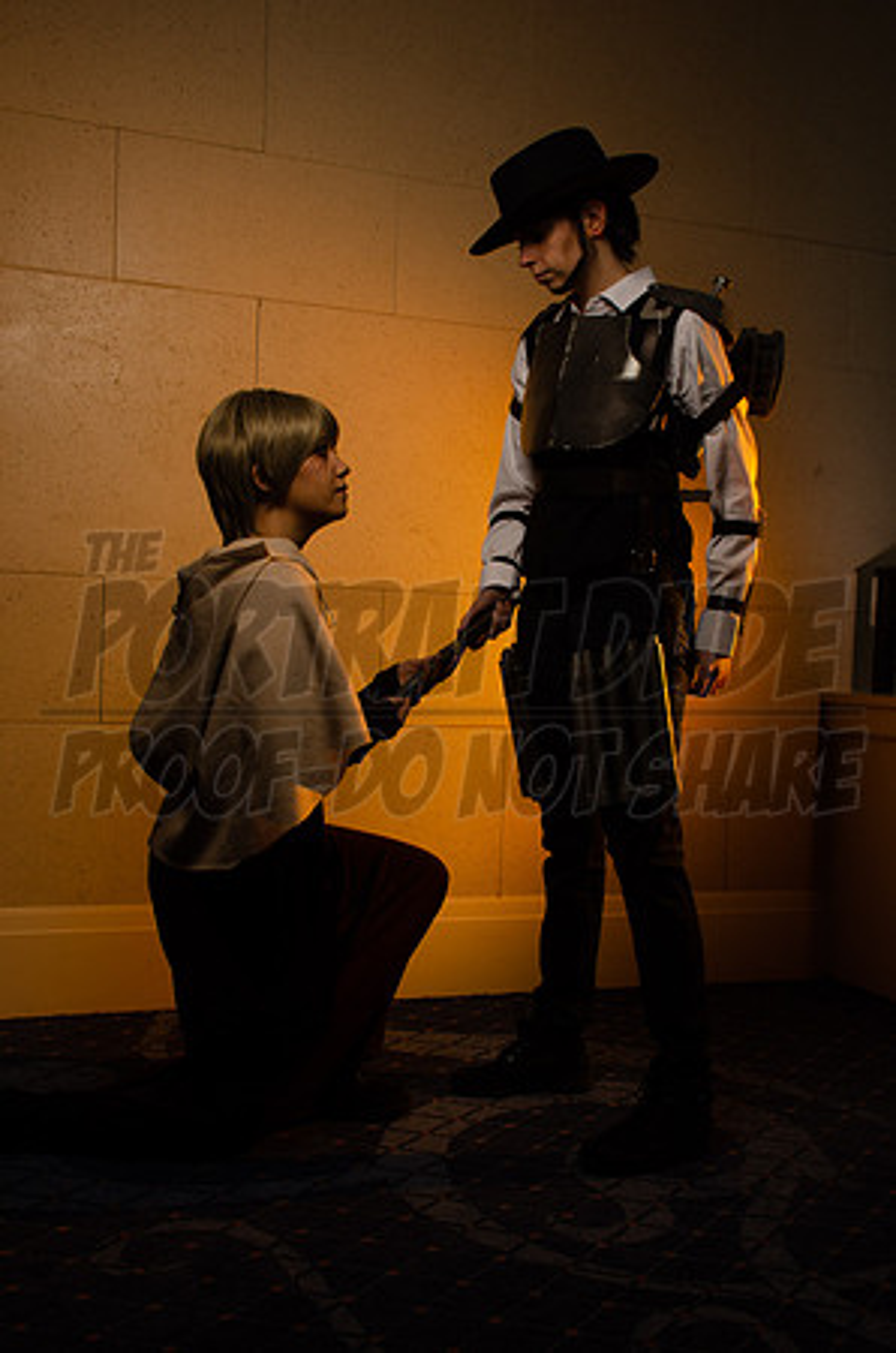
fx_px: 1463
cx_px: 448
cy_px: 676
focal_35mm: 39
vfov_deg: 49.6
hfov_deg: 34.1
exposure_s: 1/180
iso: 200
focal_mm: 26
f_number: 16
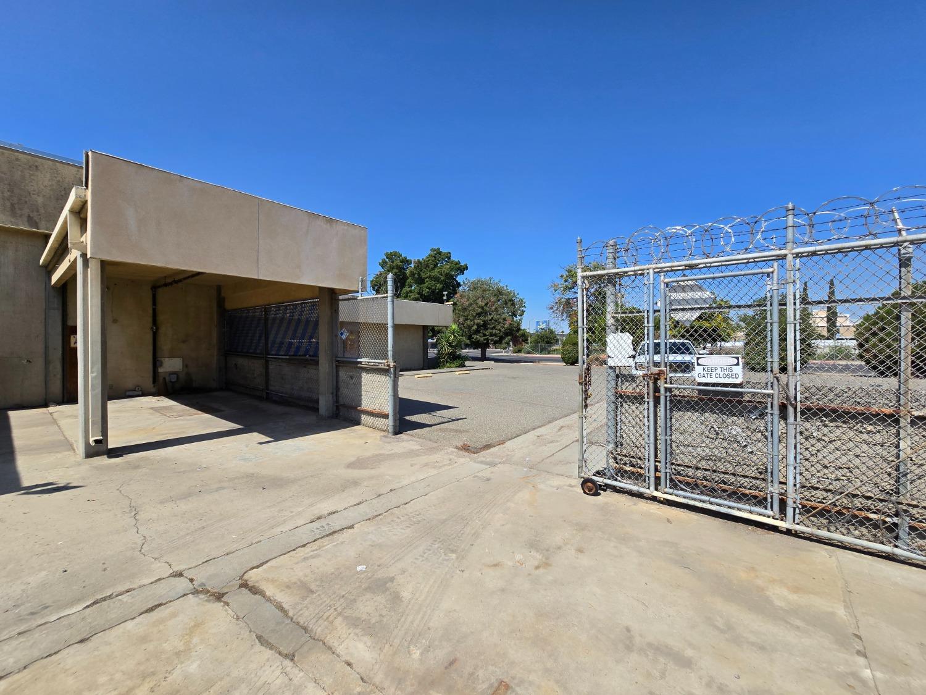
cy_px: 348
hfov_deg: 106.2
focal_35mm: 13
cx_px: 463
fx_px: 348
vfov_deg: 89.9
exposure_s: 1/3229
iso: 50
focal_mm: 2.2
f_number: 2.2
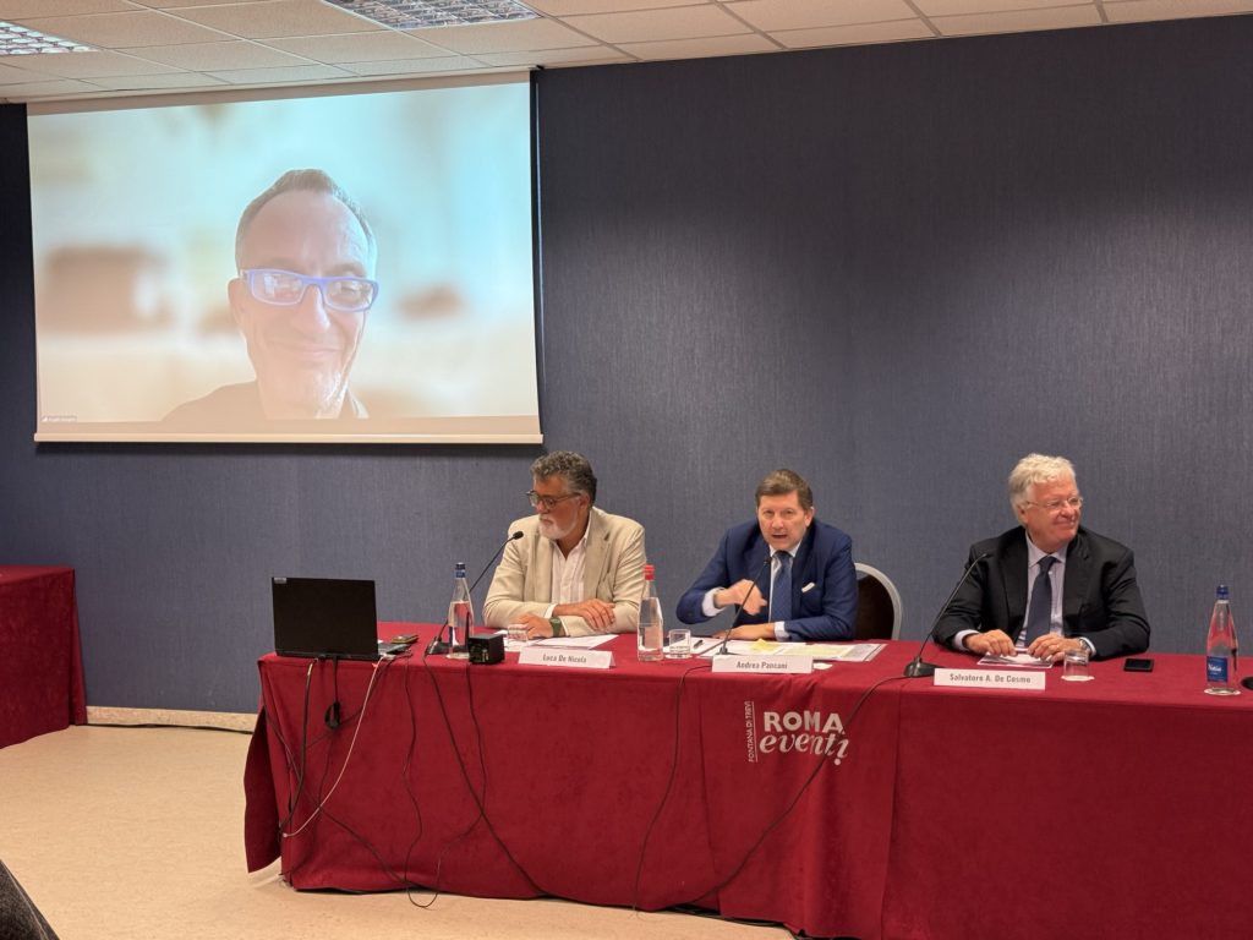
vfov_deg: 30.3
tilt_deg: -3.9
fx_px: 1737
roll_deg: +0.3
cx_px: 626
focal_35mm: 48
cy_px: 470
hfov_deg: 39.7
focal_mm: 6.76
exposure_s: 1/50
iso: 50
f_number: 1.78
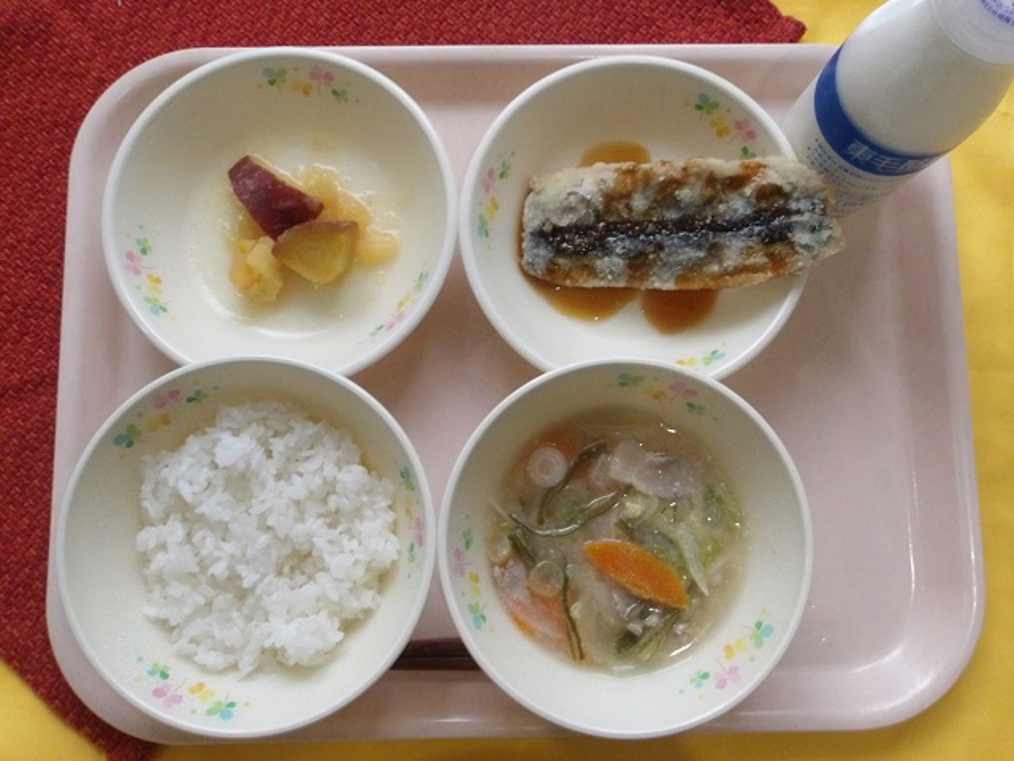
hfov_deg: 65.3
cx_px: 507
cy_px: 380
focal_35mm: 27
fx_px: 791
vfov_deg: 51.4
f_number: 10.4
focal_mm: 4.9
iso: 853
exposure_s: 1/60
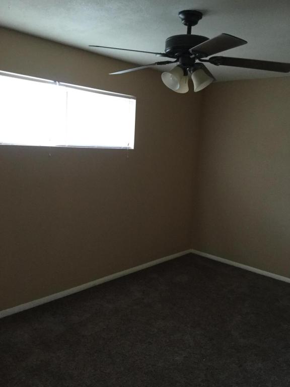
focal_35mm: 31
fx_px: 346
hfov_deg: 45.4
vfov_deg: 58.4
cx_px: 145
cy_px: 194
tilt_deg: -8.7
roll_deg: -2.8
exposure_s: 1/30
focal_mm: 3.3
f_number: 2.4
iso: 200
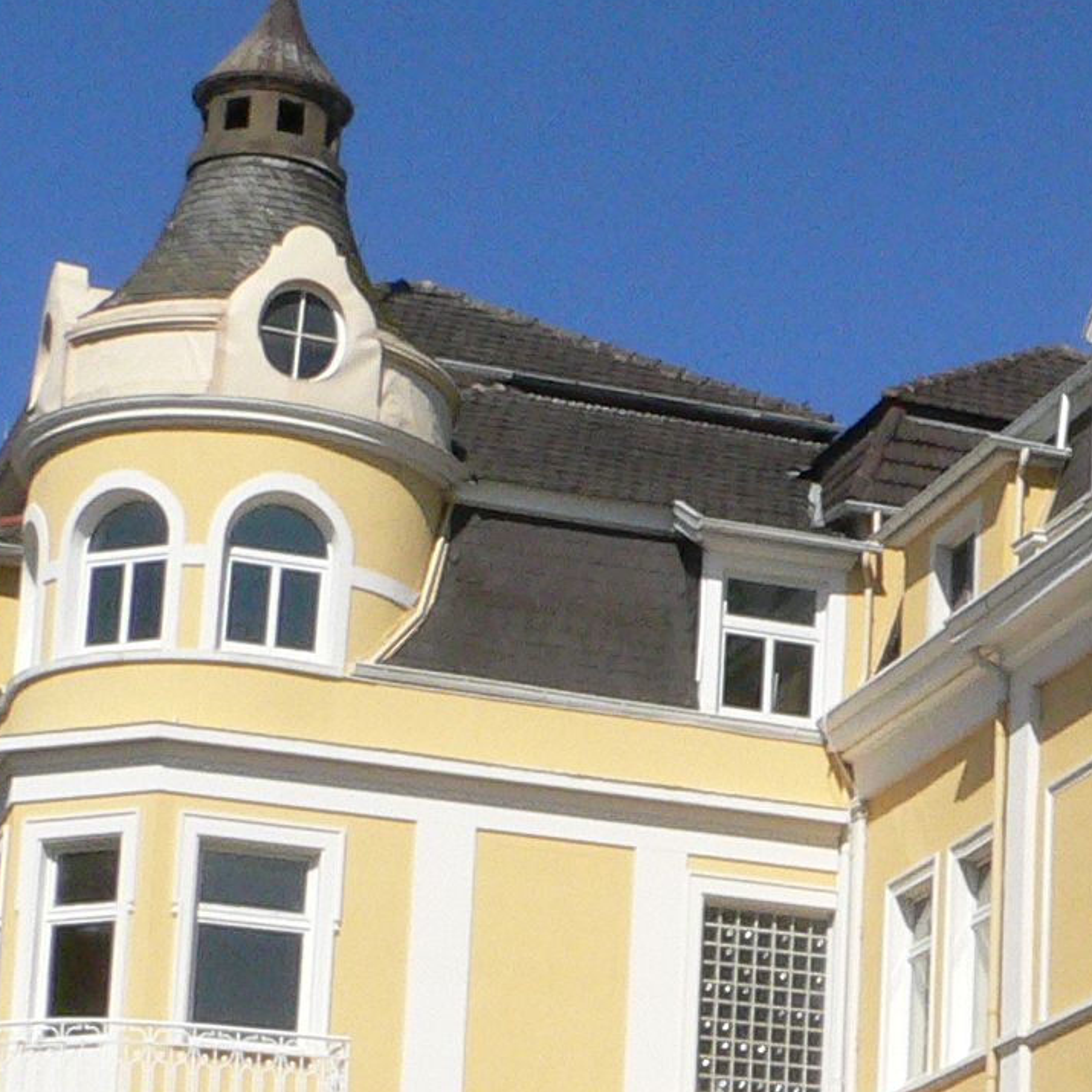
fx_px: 4069
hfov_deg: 14.2
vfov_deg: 15.1
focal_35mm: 114
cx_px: 1663
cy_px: 984
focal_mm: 6
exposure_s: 1/1000
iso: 200
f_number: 8
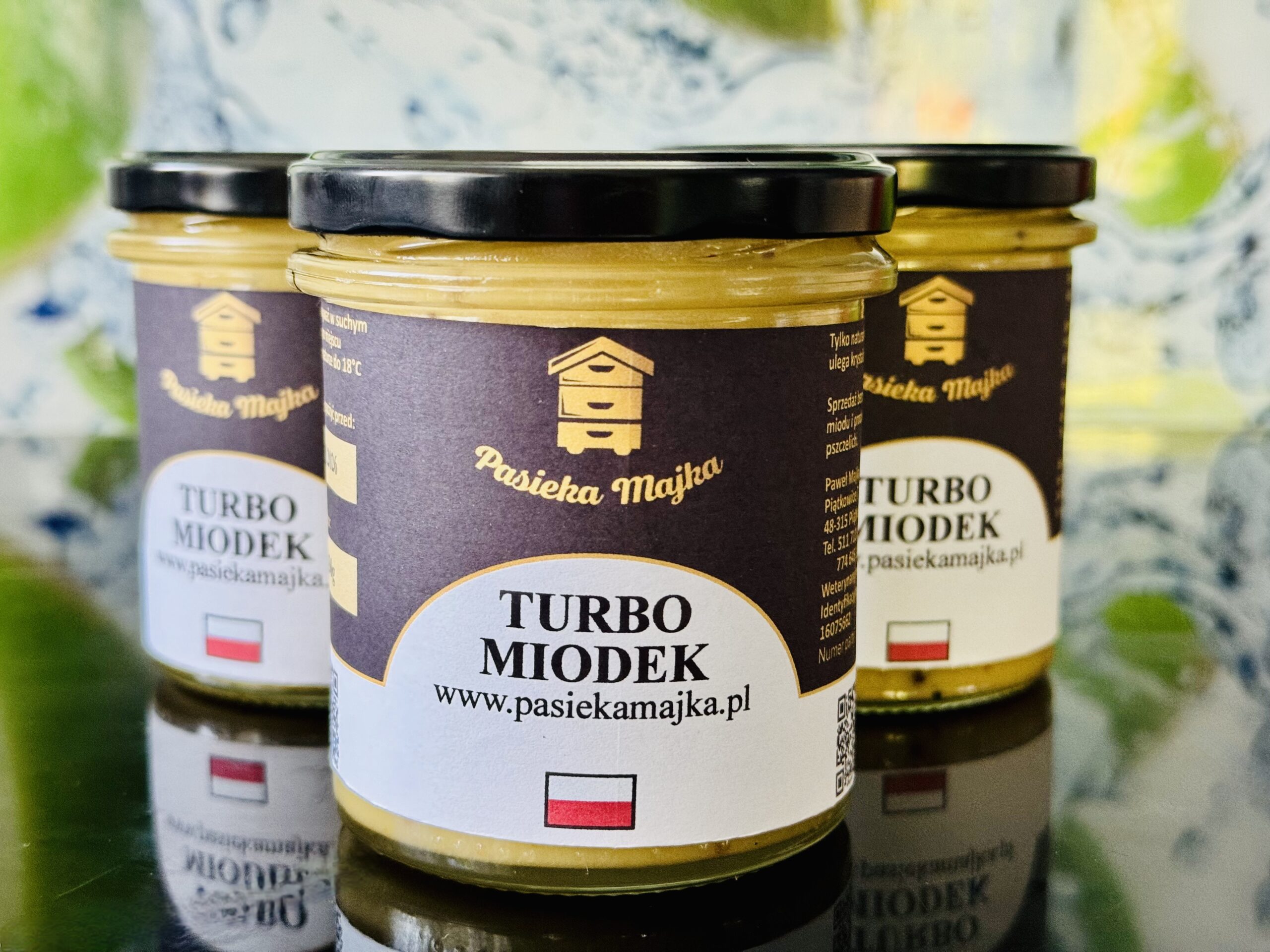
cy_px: 476
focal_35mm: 48
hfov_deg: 39.7
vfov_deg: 30.3
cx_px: 635
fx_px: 1761
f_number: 1.78
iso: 250
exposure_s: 1/48
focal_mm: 6.76
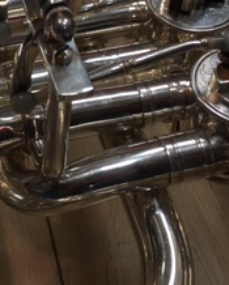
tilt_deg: -42.5
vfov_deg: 22.8
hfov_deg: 17.9
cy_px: 84
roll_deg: +11.0
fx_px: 702
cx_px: -24
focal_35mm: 83
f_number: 2.2
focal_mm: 4.15
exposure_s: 1/33
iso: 40
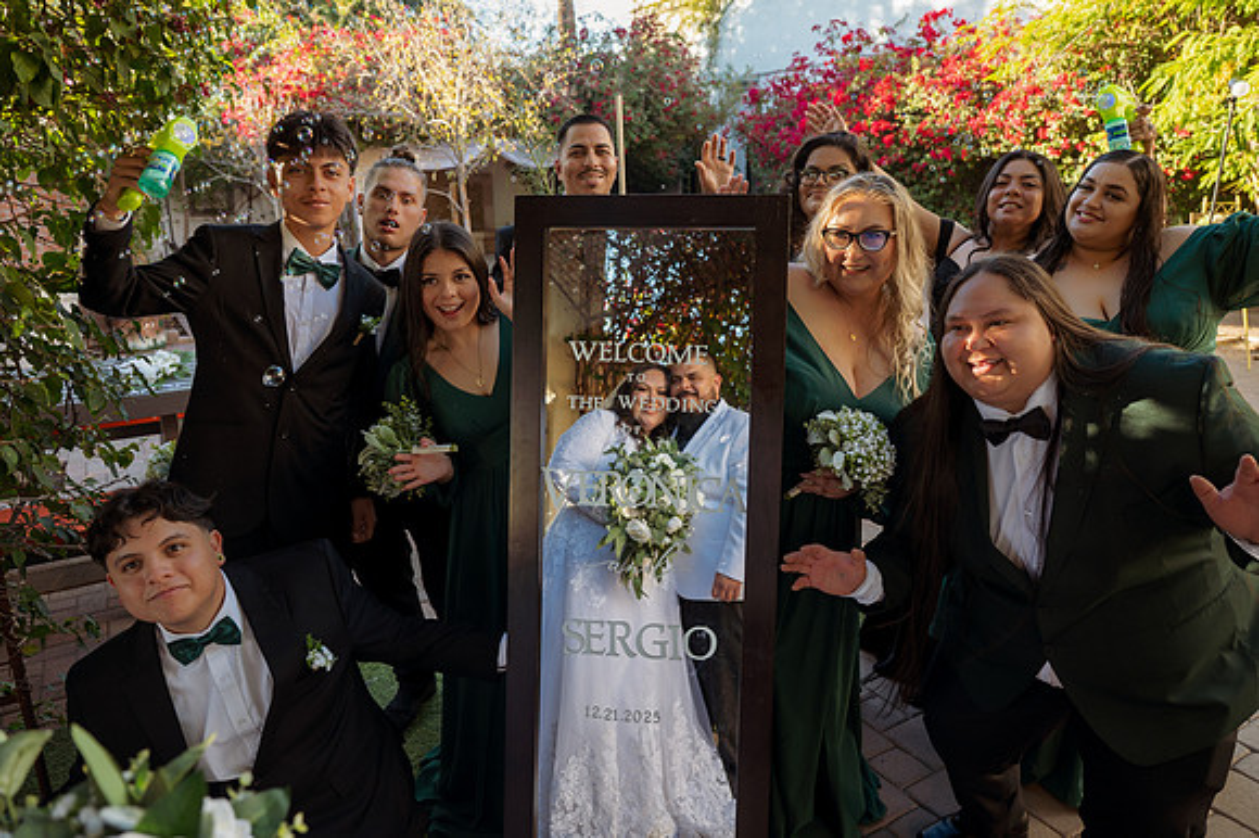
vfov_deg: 51.8
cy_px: 407
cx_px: 630
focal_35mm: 25
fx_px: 862
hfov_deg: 72.3
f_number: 3.5
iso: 250
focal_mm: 24
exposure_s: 1/200
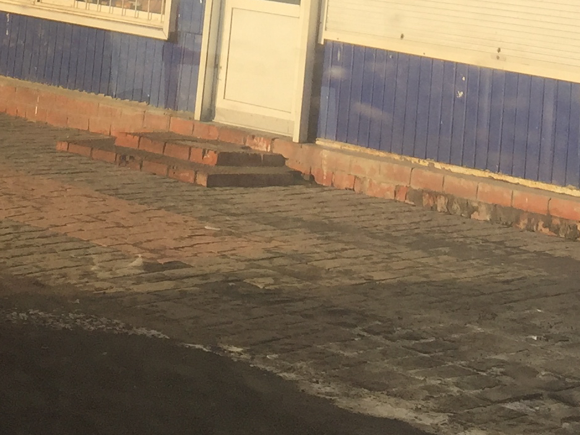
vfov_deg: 13.4
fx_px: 1692
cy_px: -313
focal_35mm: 101
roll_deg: -4.7
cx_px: 252
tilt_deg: +8.3
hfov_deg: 19.4
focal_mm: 4.15
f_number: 2.2
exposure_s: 1/1041
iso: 32
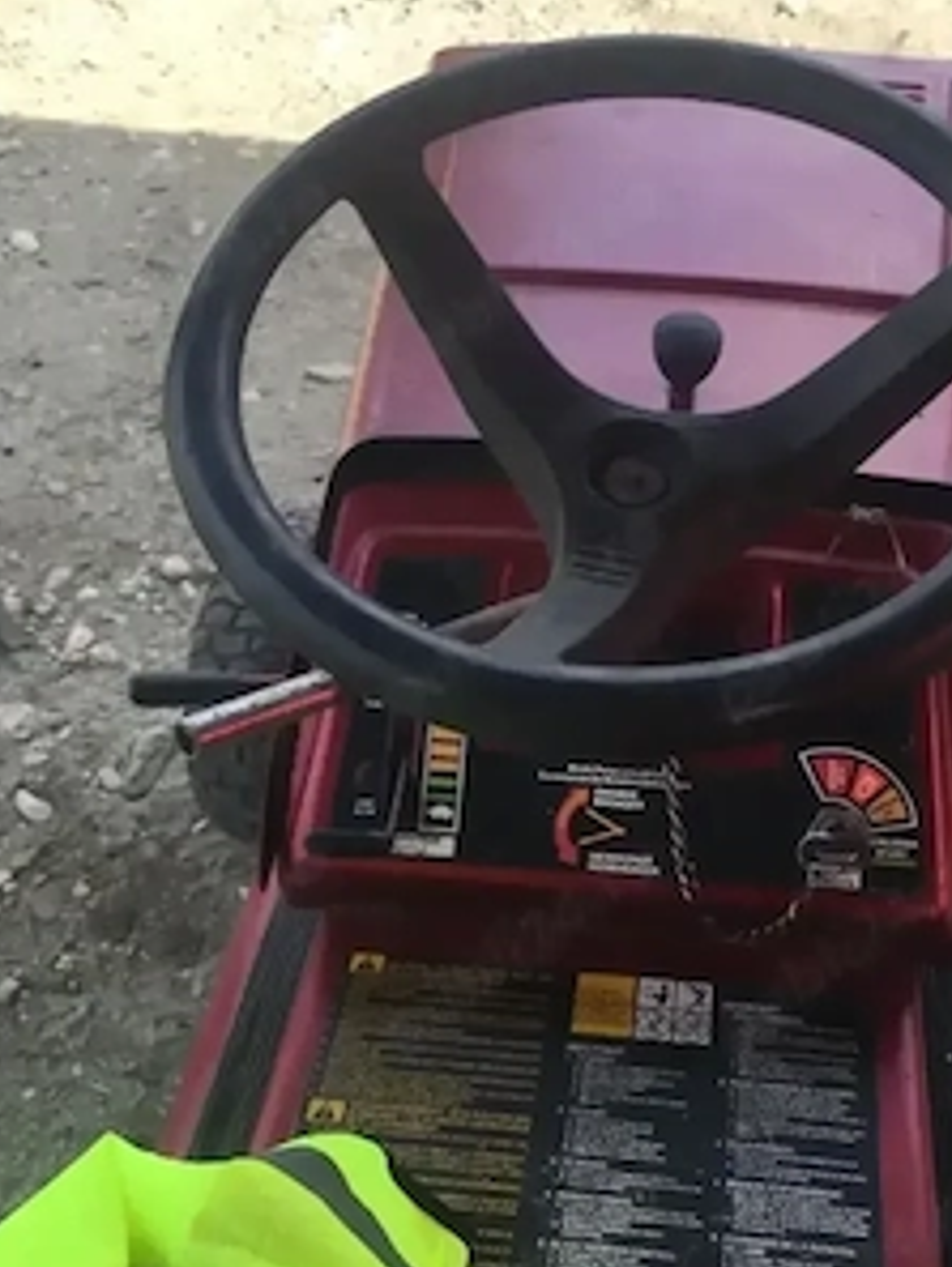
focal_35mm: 39
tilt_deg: -39.5
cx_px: 606
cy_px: 665
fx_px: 1429
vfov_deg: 47.8
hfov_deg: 36.6
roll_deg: -3.1
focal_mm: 4.15
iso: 25
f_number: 2.2
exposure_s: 1/290
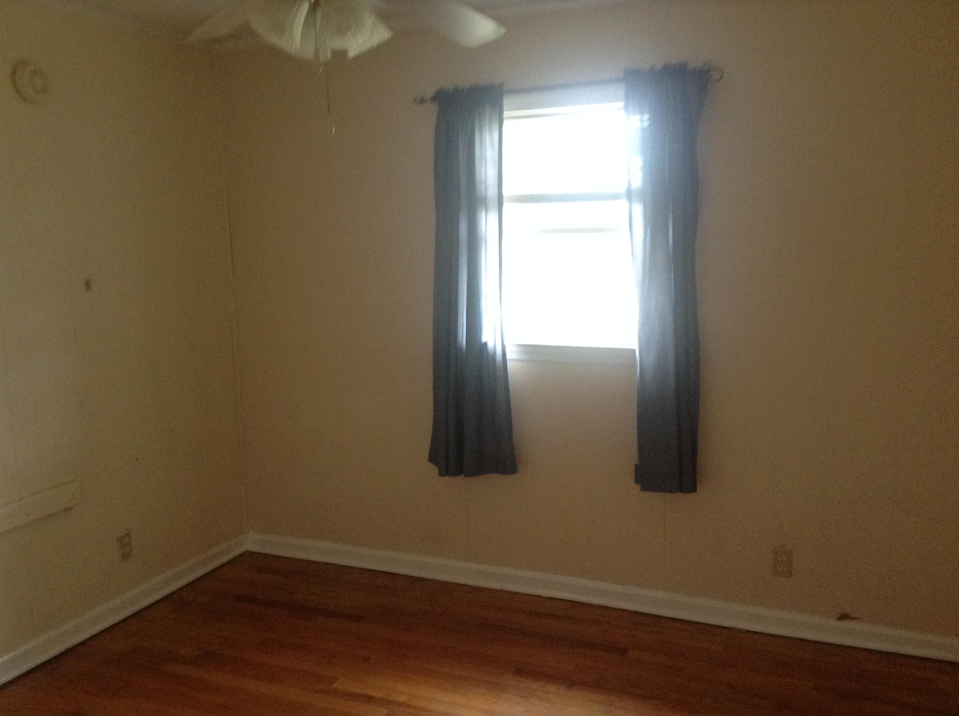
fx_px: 913
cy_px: 358
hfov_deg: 55.4
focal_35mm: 33
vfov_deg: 42.8
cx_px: 480
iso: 160
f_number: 2.4
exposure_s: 1/24
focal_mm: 3.3
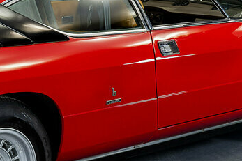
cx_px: 20
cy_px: 63
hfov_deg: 16.7
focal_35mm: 121
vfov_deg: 11.3
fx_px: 813
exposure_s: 1/2.5
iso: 250
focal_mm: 35
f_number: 7.1
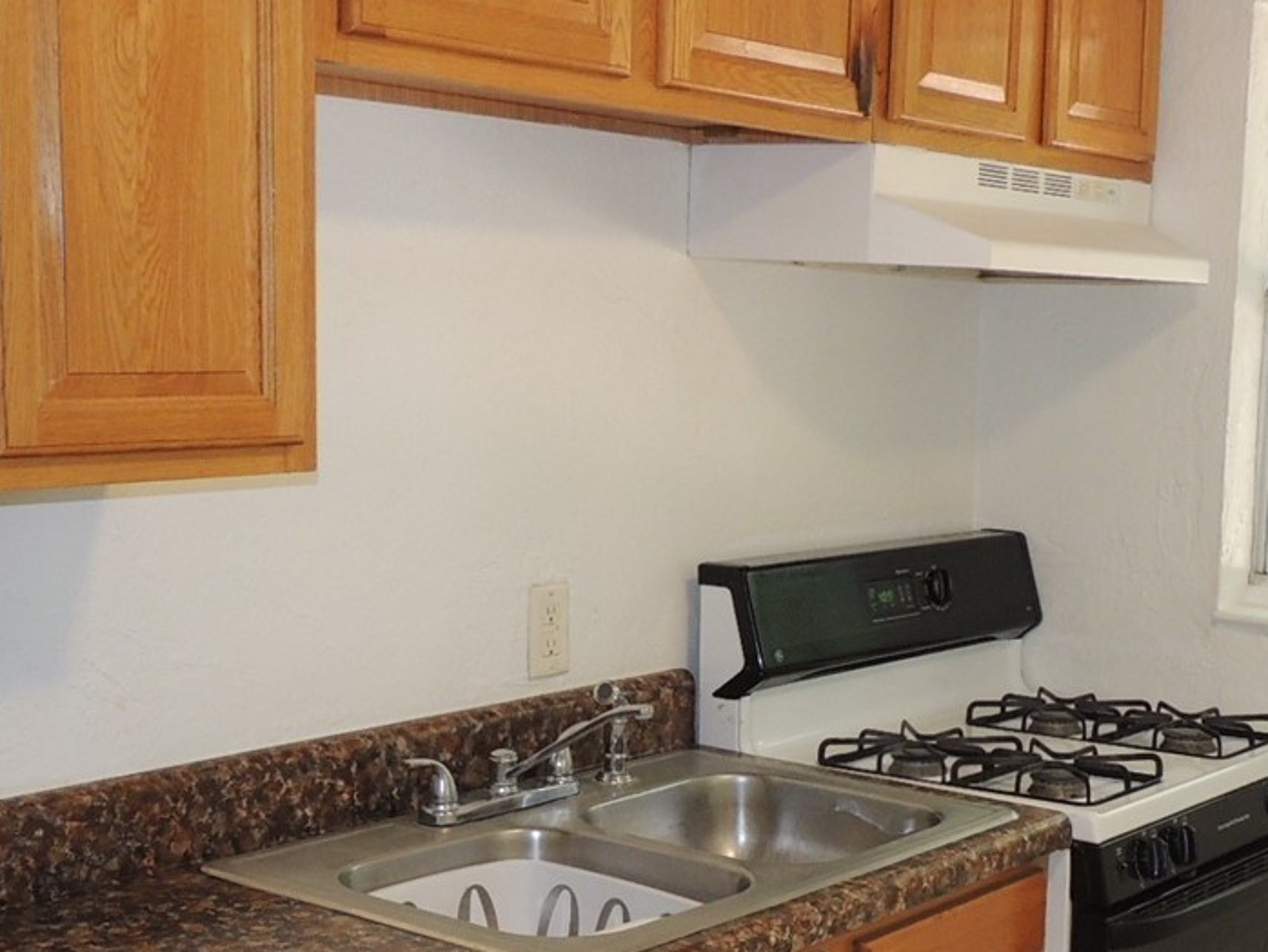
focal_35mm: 55
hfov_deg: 34.7
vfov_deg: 26.4
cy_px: 669
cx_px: 808
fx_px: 2015
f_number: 3
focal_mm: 4.3
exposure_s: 1/40
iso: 250
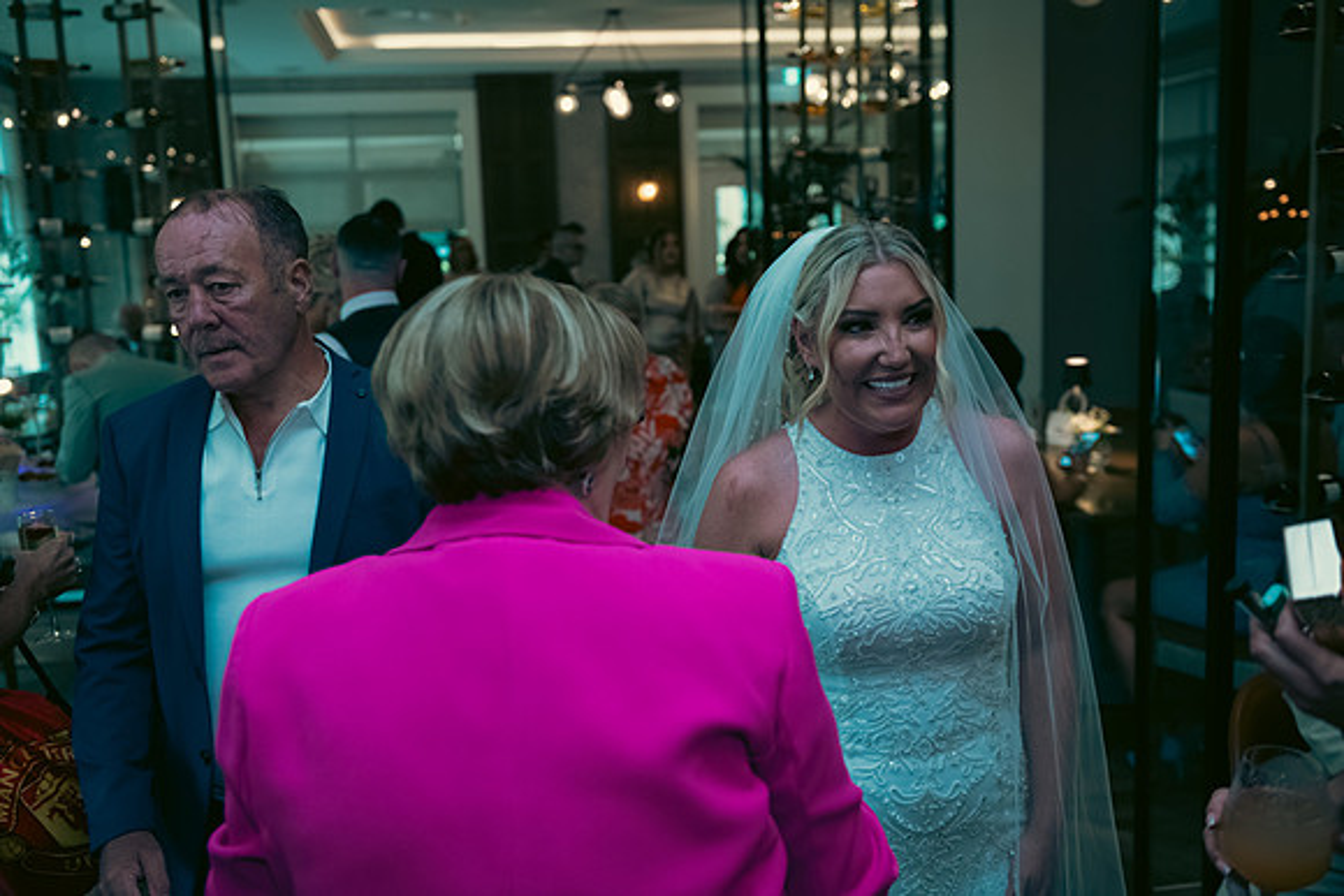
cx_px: 672
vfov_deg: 36.9
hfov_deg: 53.1
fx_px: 1344
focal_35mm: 36
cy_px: 448
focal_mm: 36
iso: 800
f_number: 3.5
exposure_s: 1/160
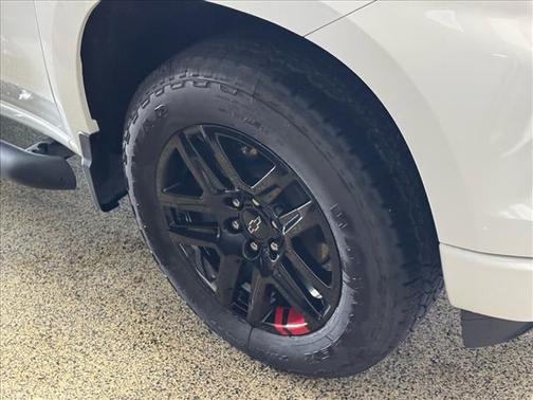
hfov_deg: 39.7
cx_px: 266
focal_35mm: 48
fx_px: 739
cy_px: 200
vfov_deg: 30.3
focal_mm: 6.76
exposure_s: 1/60
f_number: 1.78
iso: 250
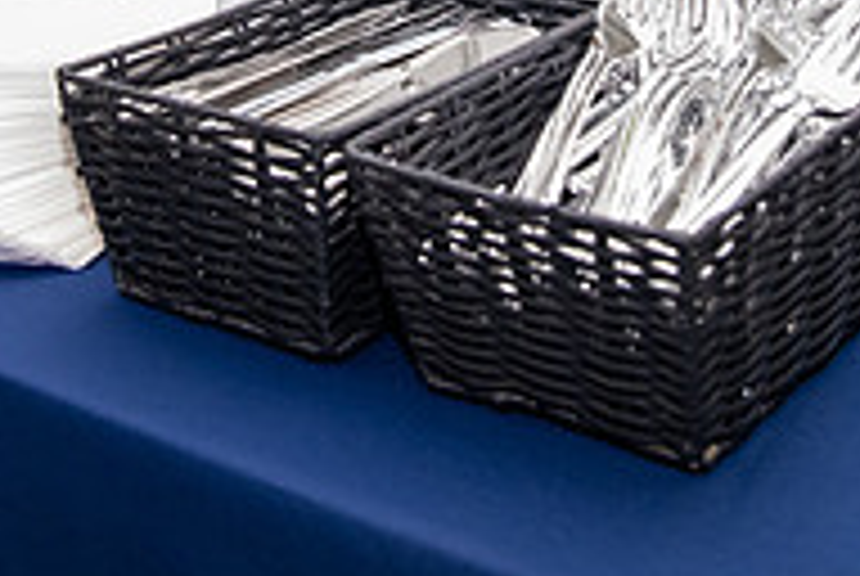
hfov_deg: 22.3
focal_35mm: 91
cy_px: -272
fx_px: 2177
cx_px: 365
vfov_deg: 14.2
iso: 3200
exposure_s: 1/400
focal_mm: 30
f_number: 4
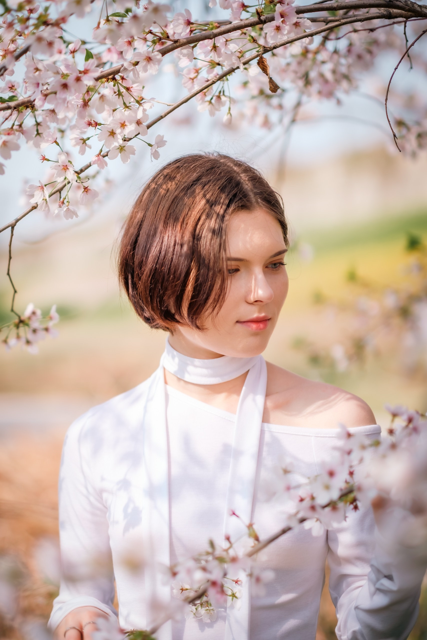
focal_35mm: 84
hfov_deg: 16.3
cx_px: 214
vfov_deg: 24.2
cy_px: 320
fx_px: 1494
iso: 200
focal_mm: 56
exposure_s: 1/8000
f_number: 1.4
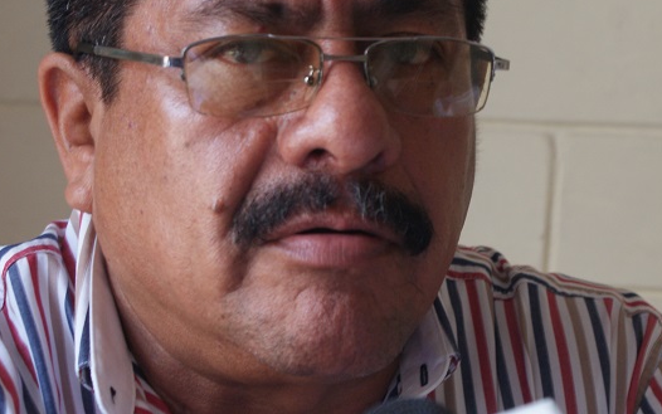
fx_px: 1891
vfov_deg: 12.5
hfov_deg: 19.8
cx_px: 454
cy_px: 267
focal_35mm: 105
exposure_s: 1/40
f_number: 5.6
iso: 400
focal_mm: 45
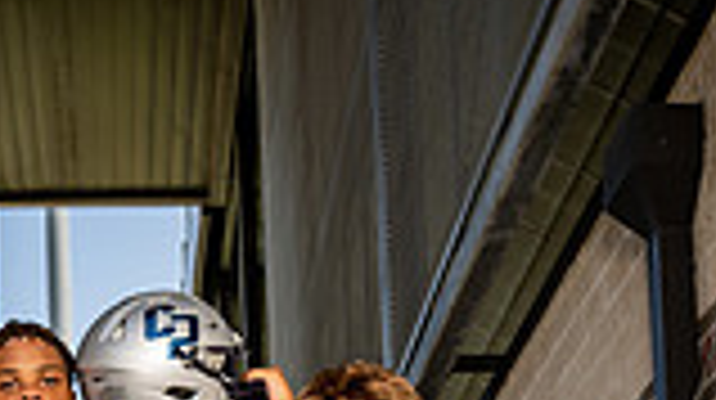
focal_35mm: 89
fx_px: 1688
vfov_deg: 11.2
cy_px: 975
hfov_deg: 23.8
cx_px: 225
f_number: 6.3
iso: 80
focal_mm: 30
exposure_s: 1/250
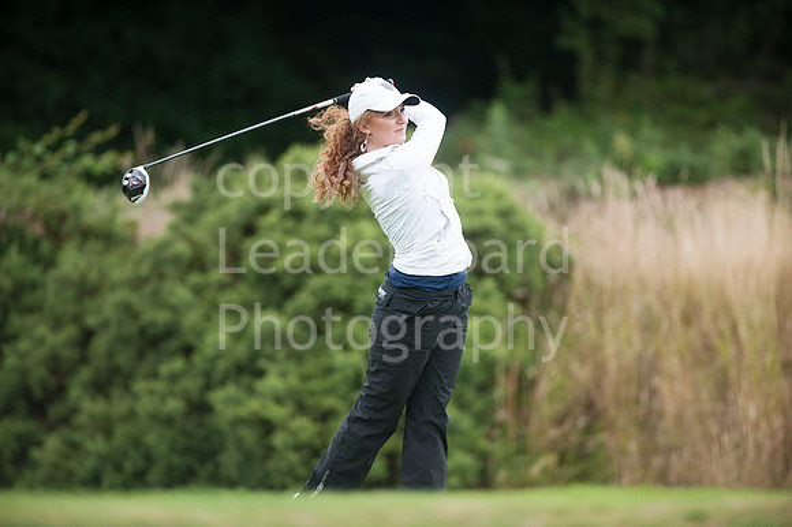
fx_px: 6596
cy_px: 264
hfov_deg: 6.9
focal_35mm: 300
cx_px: 396
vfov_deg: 4.6
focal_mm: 300
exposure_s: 1/1250
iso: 800
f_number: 4
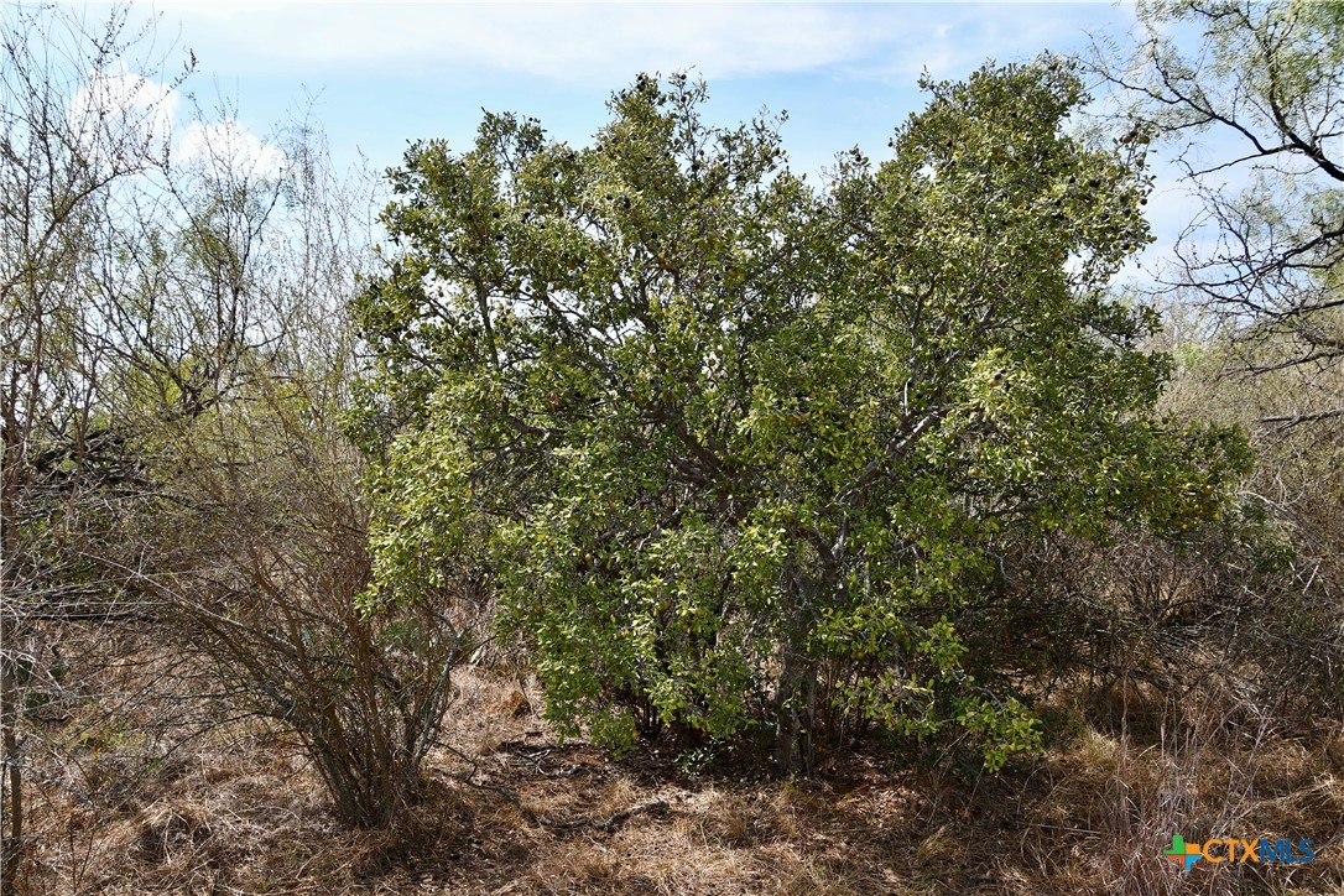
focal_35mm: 31
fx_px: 1157
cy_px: 448
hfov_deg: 60.3
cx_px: 672
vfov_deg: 42.3
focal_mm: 21
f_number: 8
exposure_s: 1/250
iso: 100
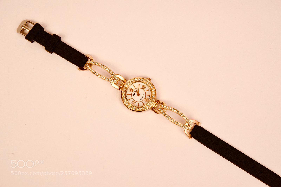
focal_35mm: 100
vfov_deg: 13.7
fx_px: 781
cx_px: 140
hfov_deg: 20.4
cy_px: 94
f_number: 22
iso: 1600
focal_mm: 100
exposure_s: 1/200
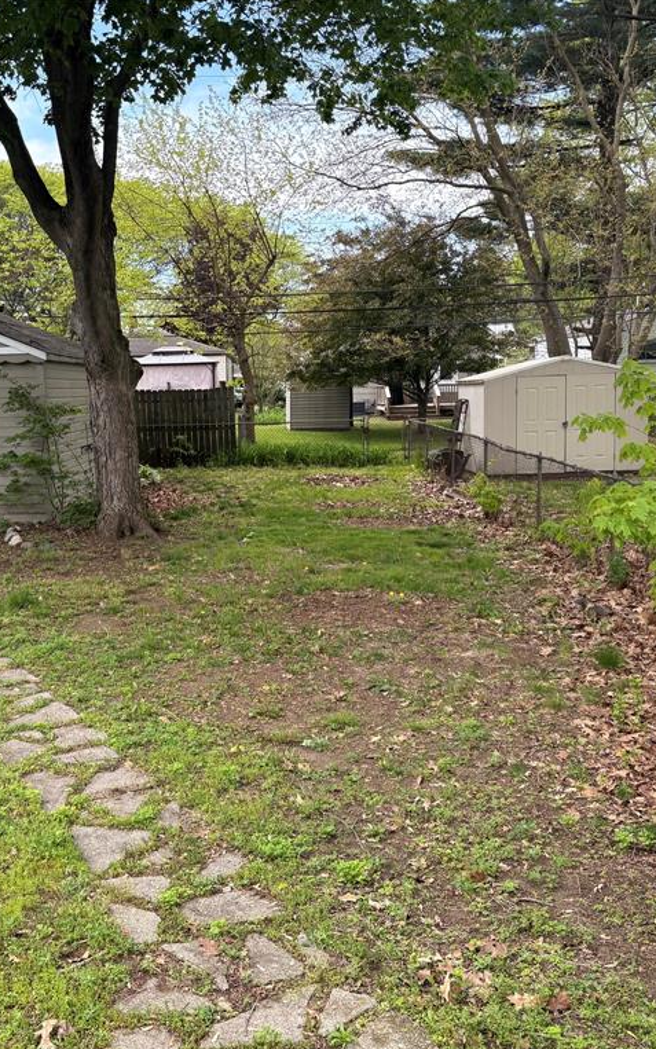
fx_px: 1058
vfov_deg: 52.7
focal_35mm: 37
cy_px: 525
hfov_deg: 33.7
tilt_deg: -8.1
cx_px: 161
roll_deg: +1.7
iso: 50
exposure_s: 1/756
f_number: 1.6
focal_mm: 5.96
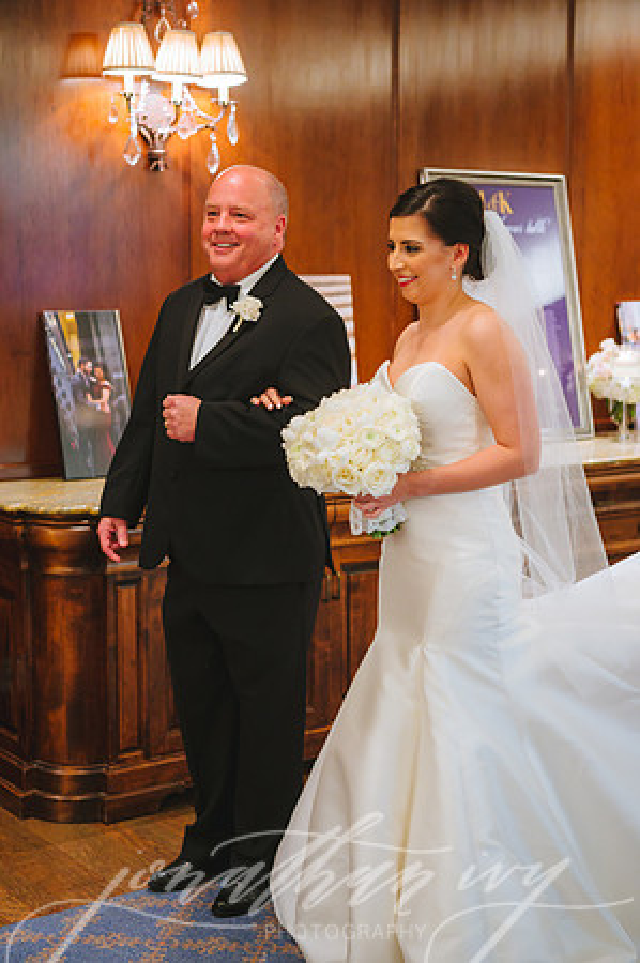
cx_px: 320
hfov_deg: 24.1
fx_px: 1497
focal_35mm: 56
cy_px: 482
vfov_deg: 35.7
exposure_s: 1/125
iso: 2500
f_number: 2.8
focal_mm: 56
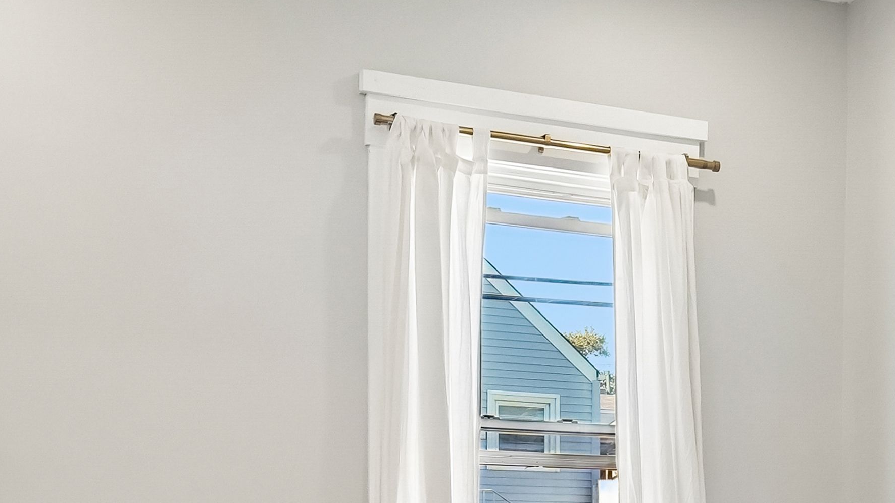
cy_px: 697
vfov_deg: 18.9
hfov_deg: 35.1
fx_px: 1377
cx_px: 682
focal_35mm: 58
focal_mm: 14
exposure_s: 1/50
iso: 1000
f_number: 7.1
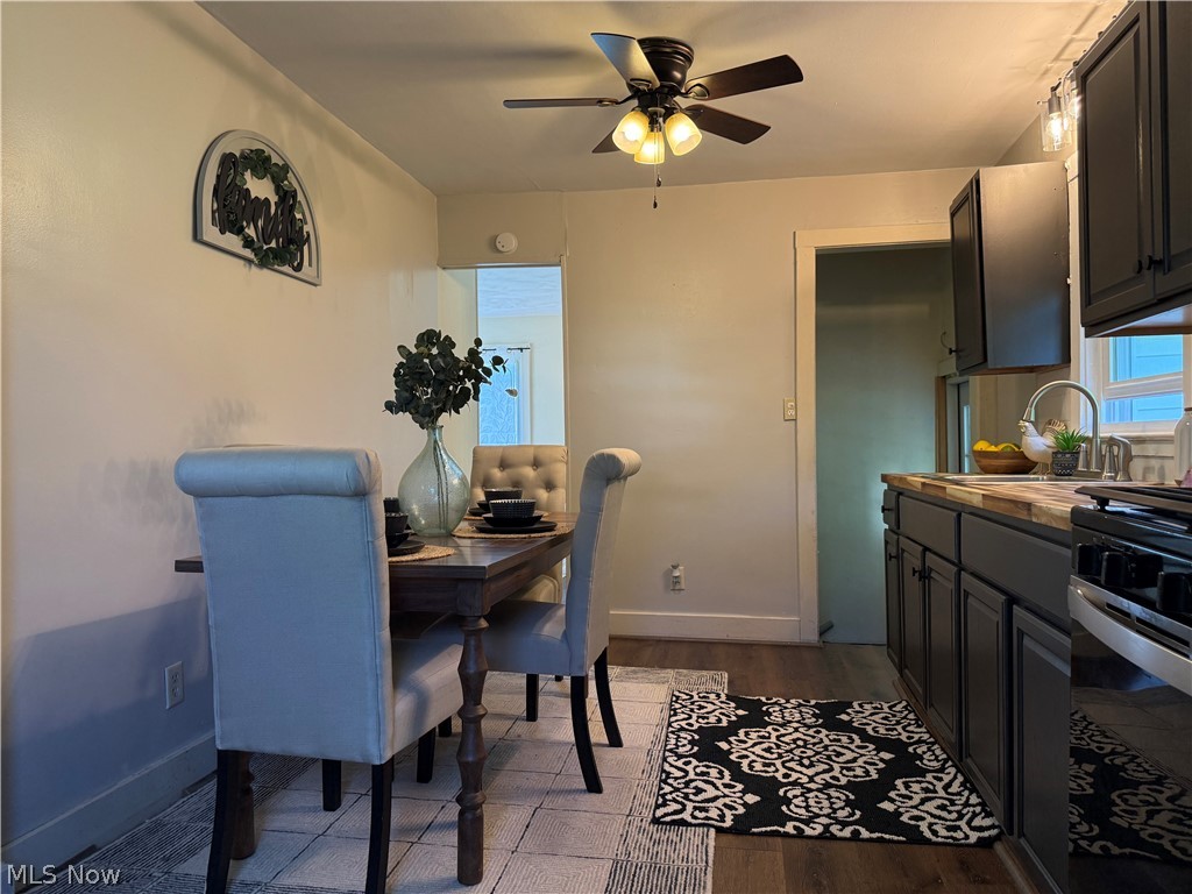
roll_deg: -0.1
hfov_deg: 71.6
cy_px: 447
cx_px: 596
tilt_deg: +0.8
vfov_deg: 56.8
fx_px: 826
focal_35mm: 24
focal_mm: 6.76
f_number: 1.78
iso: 250
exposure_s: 1/120
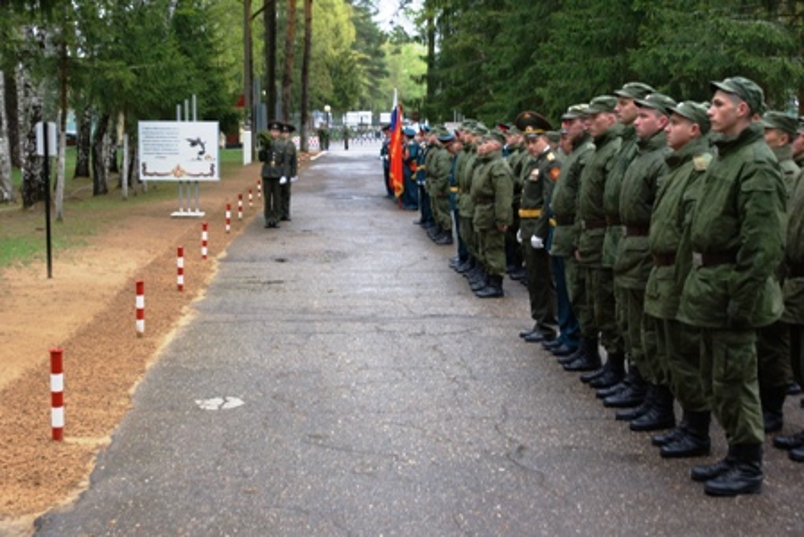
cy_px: 268
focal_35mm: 52
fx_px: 1173
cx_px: 402
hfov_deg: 37.8
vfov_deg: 25.8
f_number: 5.6
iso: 400
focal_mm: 35
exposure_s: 1/125
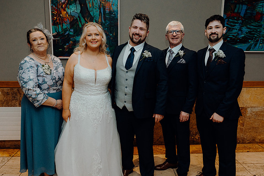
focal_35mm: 28
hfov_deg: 65.5
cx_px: 132
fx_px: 205
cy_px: 88
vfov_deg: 46.4
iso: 2500
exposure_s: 1/160
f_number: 5
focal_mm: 27
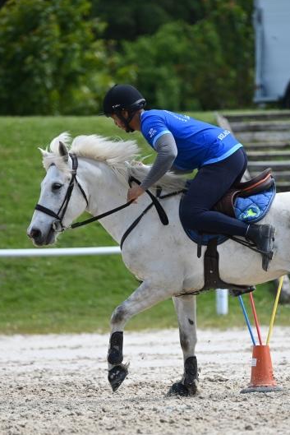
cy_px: 217
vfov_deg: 4.5
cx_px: 191
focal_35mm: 453
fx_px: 5470
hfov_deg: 3.0
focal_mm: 300
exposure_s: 1/1250
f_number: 5.3
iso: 450
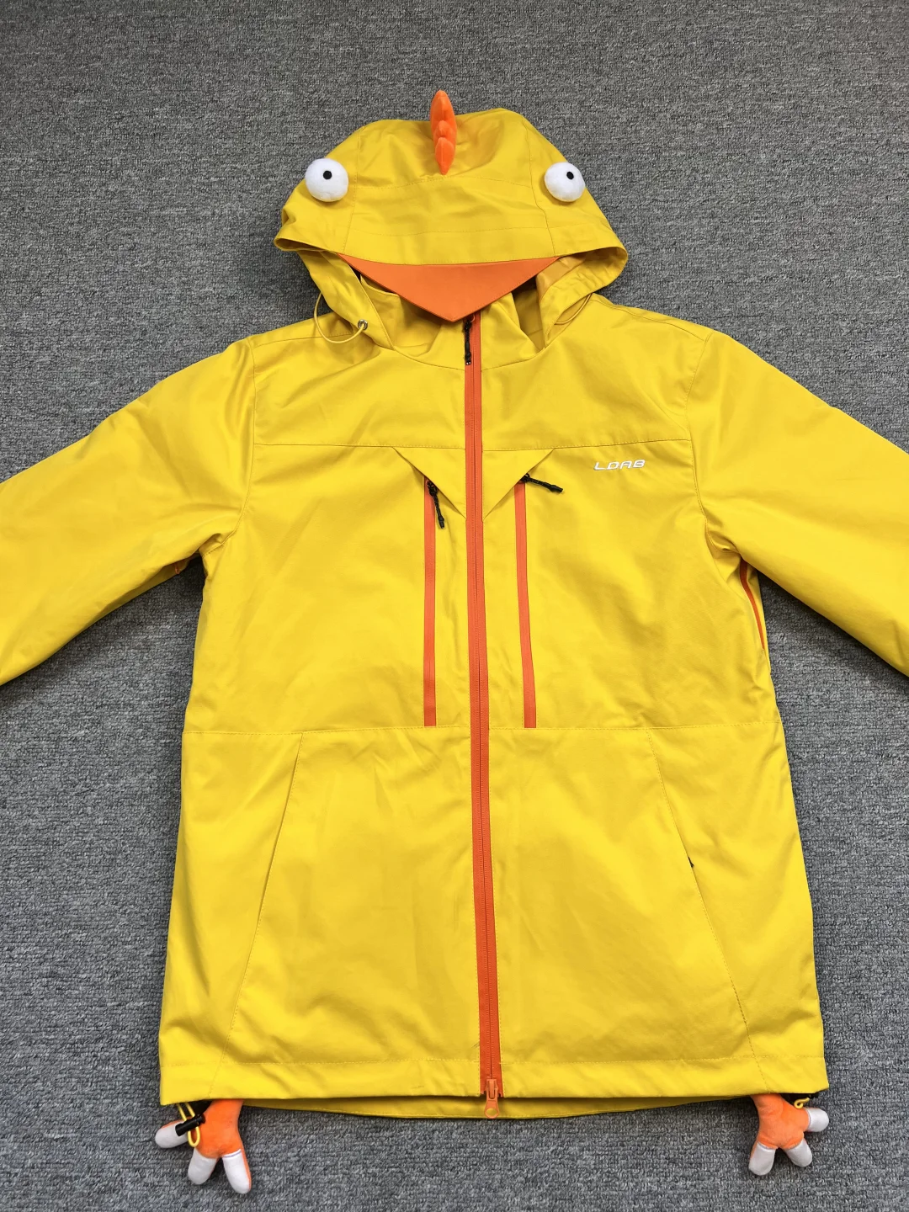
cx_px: 454
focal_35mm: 26
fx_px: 910
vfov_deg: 67.3
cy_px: 606
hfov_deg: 53.1
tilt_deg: -75.2
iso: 32
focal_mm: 5.7
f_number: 1.5
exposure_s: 1/119
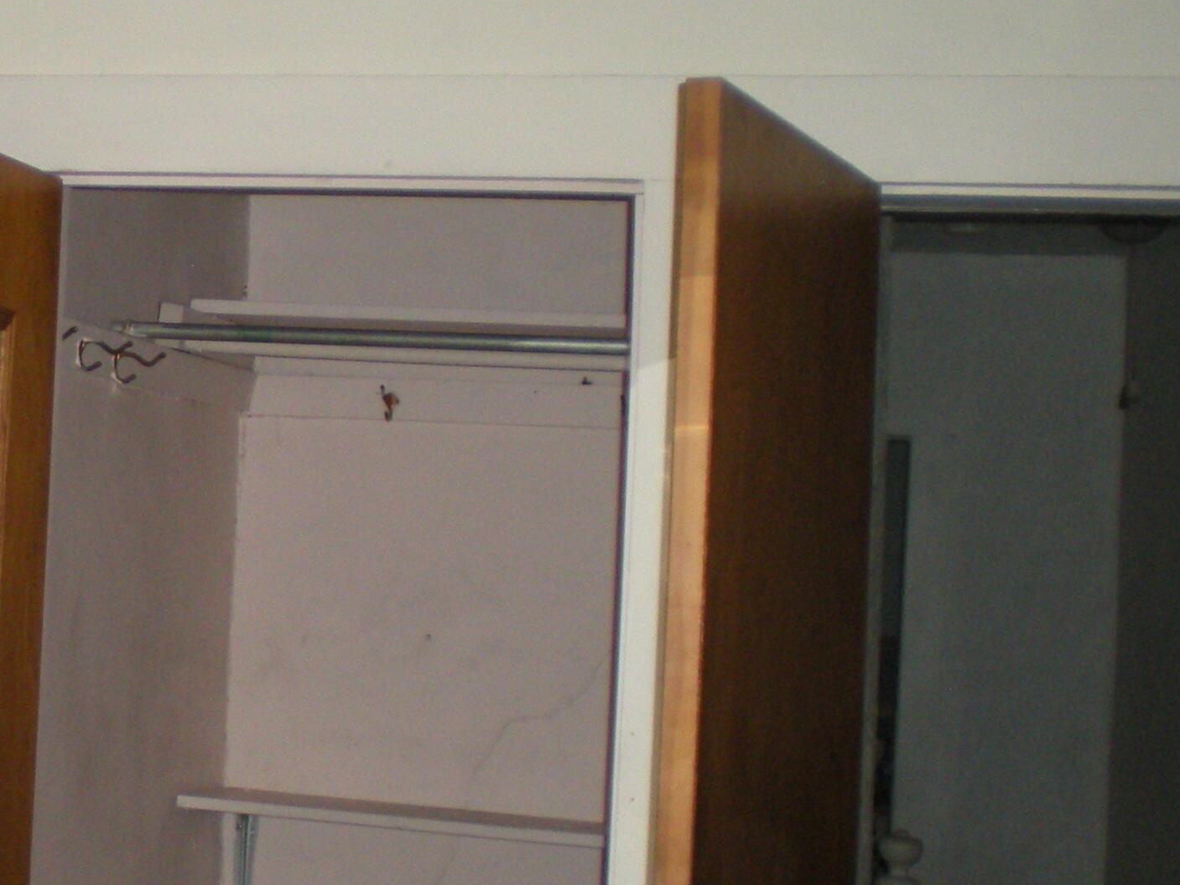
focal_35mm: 81
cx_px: -3
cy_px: 398
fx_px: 2762
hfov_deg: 23.1
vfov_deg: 18.2
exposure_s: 1/60
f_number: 3.1
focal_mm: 6.3
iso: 204
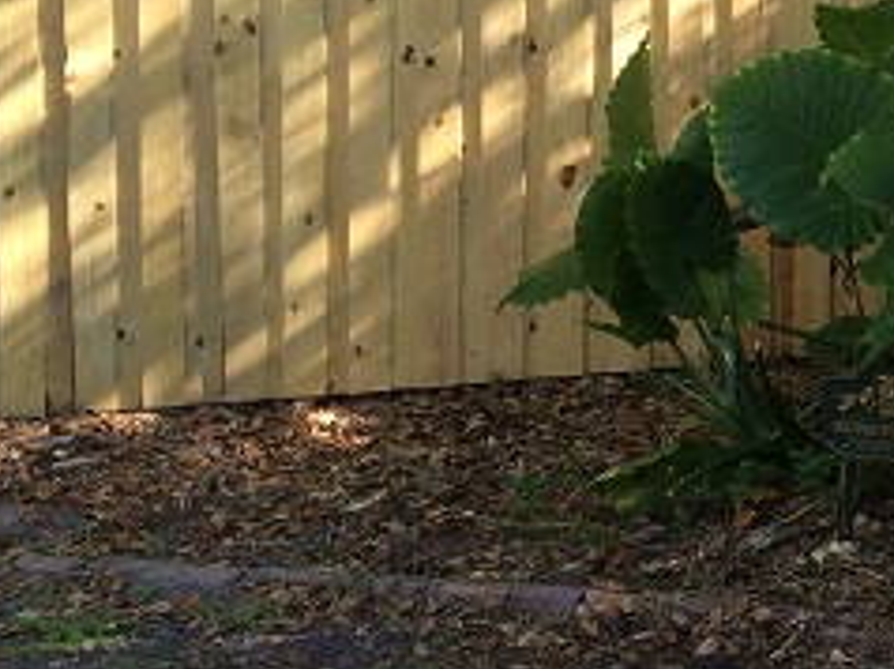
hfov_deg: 17.0
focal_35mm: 101
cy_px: 150
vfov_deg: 14.6
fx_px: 2606
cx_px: 1461
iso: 40
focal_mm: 4.12
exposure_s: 1/120
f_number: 2.2
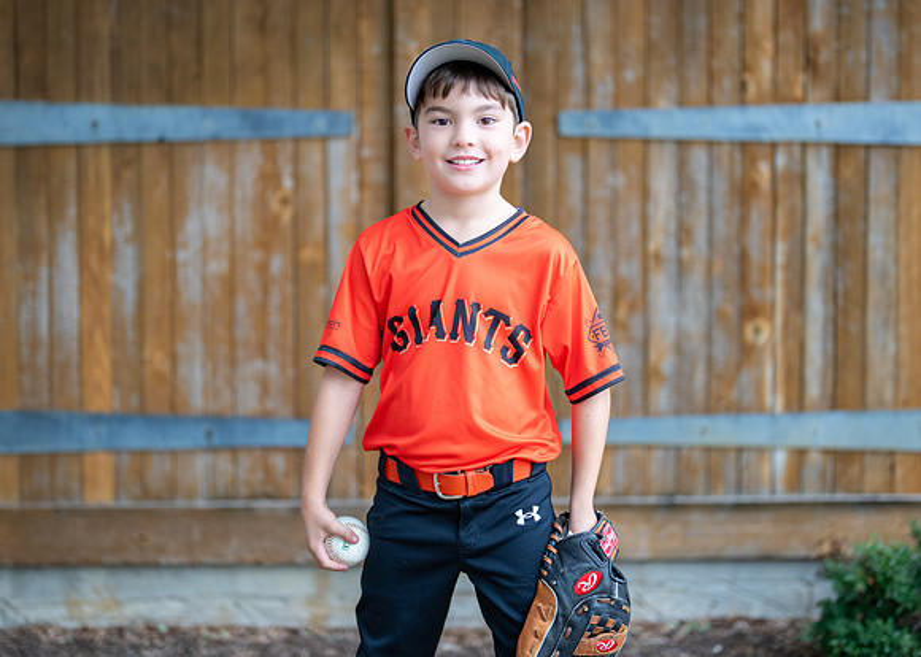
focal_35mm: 67
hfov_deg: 29.5
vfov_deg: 21.3
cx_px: 455
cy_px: 282
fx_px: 1750
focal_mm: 50
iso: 500
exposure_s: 1/640
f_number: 1.2
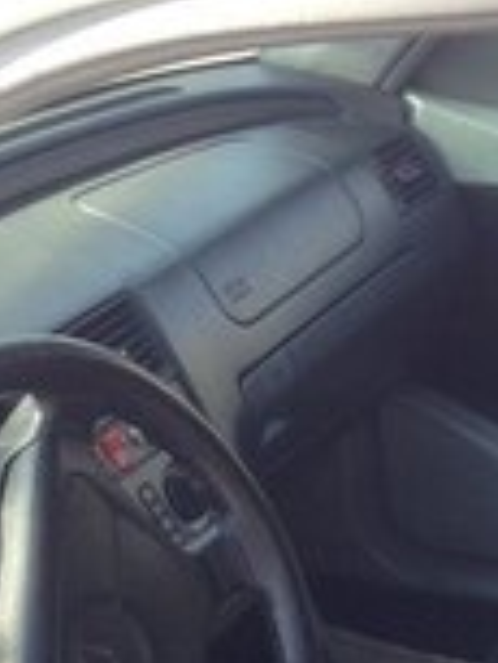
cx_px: 442
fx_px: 2050
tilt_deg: -26.5
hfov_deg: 13.7
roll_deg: +4.0
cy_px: 789
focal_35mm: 107
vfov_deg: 17.5
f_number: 2.4
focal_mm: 4.12
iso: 50
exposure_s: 1/120
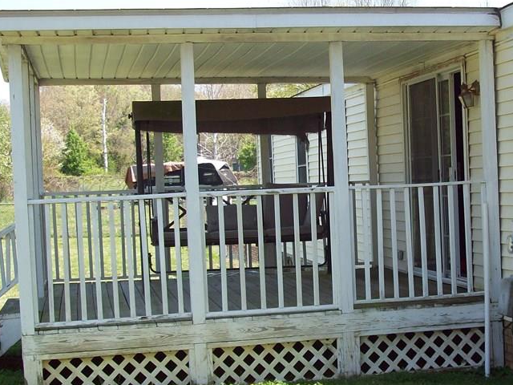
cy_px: 207
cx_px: 386
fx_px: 1067
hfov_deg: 26.7
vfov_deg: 20.4
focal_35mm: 72
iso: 80
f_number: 3
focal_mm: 7.6
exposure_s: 1/399
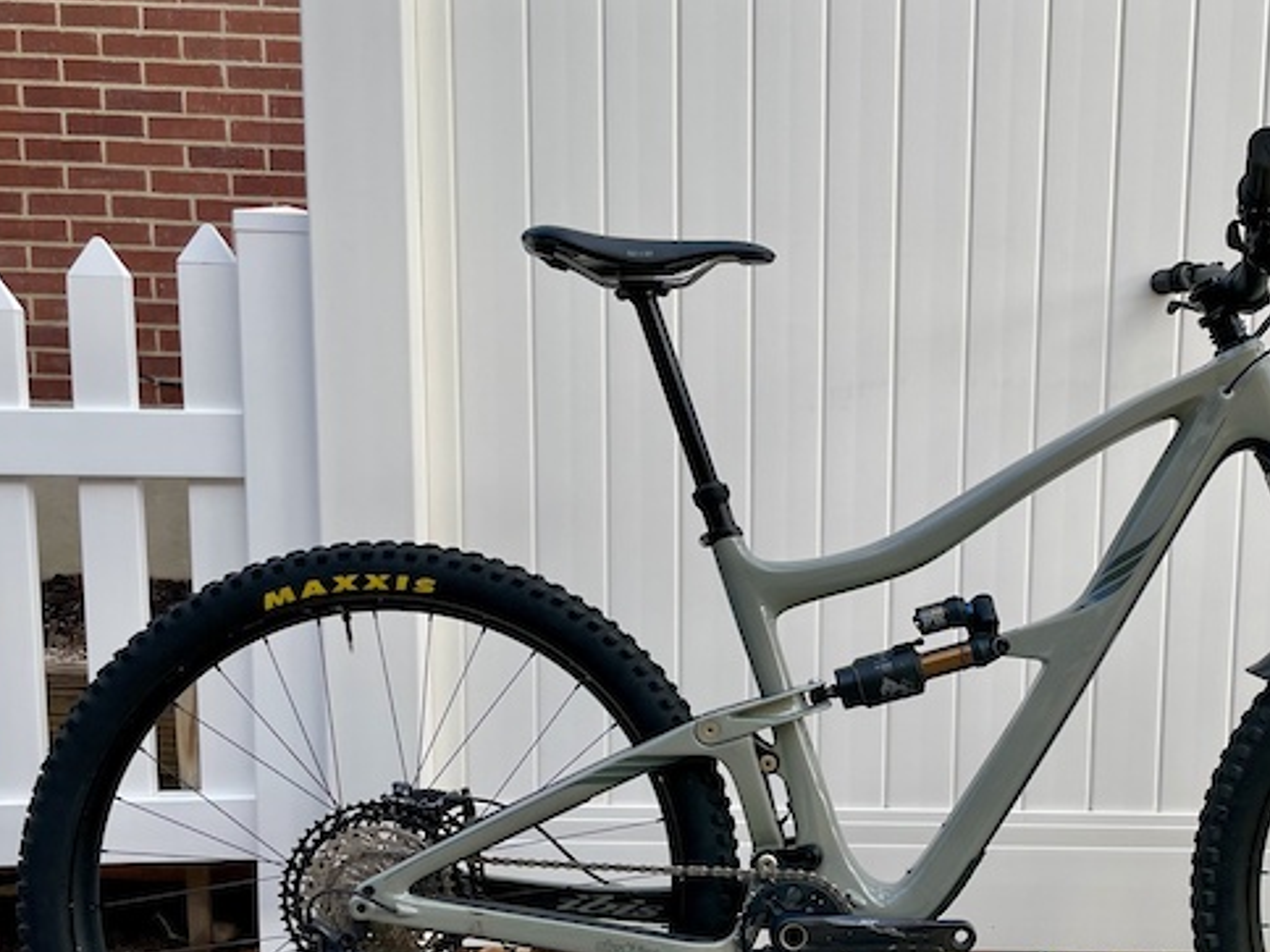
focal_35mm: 43
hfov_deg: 42.6
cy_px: 635
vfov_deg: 33.3
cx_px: 939
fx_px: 1578
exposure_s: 1/764
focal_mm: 4.2
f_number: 1.6
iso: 32
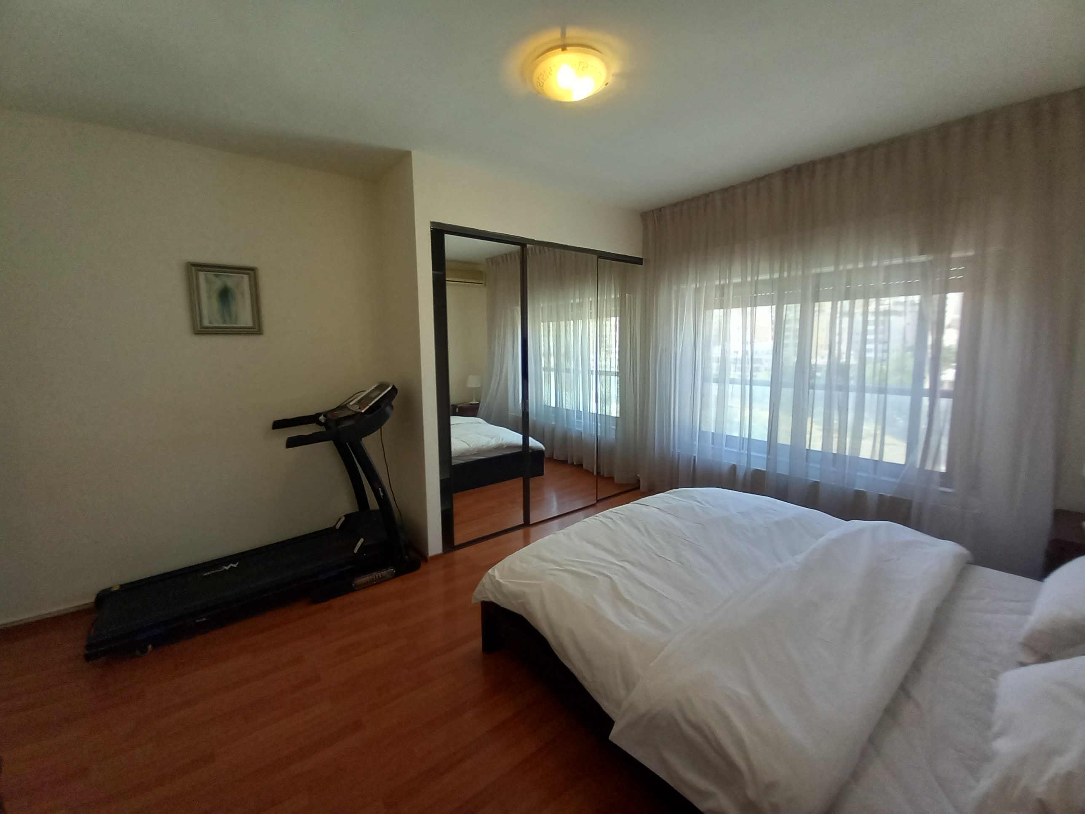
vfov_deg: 89.9
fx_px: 407
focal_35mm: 13
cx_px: 542
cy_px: 407
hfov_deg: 106.2
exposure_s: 1/50
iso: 64
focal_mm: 1.13
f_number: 2.2
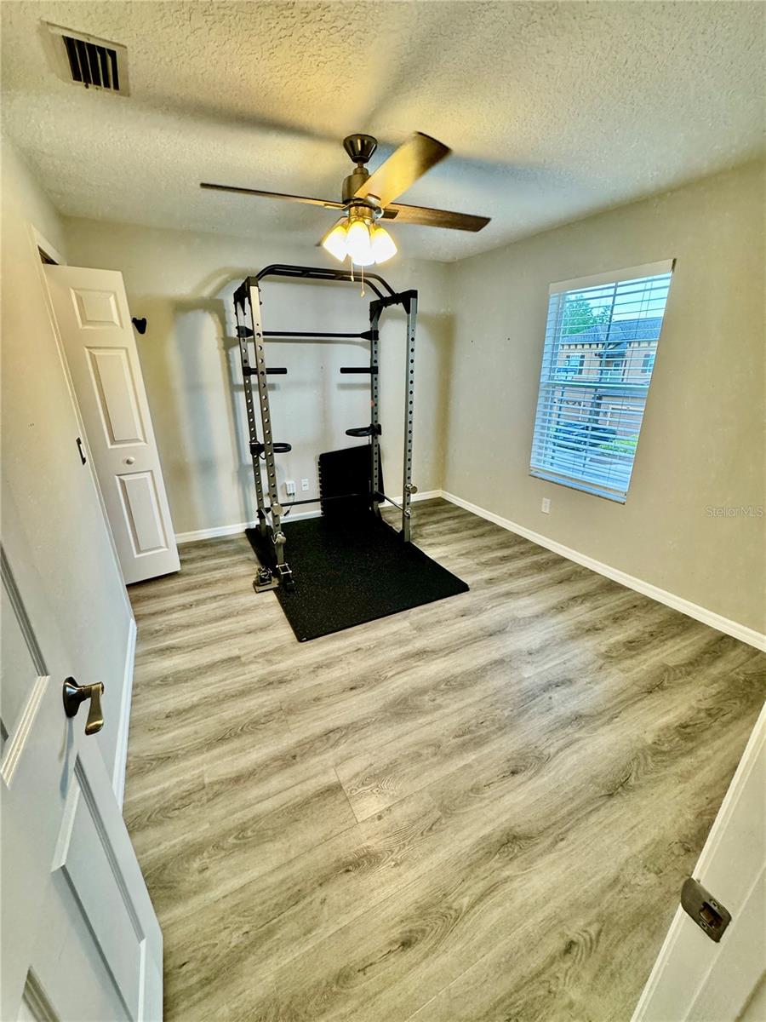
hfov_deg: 85.7
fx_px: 413
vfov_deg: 102.1
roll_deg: +0.8
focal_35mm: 14
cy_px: 511
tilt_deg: -20.3
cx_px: 383
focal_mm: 2.22
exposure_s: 1/60
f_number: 2.2
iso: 250
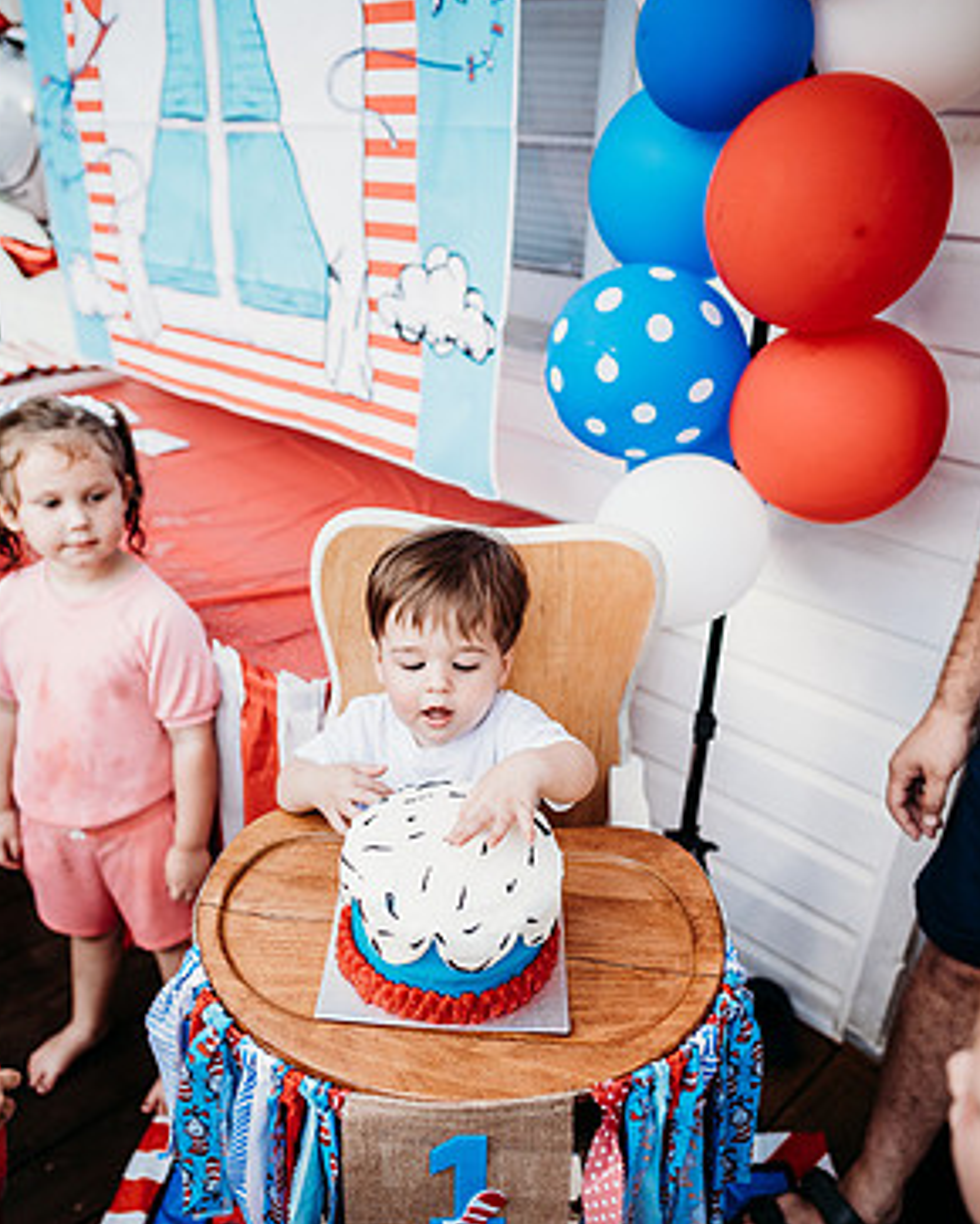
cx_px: 480
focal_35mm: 28
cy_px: 693
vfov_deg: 61.9
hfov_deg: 51.6
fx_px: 1014
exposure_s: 1/200
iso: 400
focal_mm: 24
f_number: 2.5
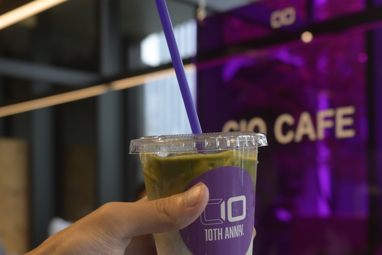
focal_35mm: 57
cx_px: 259
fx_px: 602
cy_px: 191
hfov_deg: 34.8
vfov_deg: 23.6
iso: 160
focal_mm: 25
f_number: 4
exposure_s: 1/50
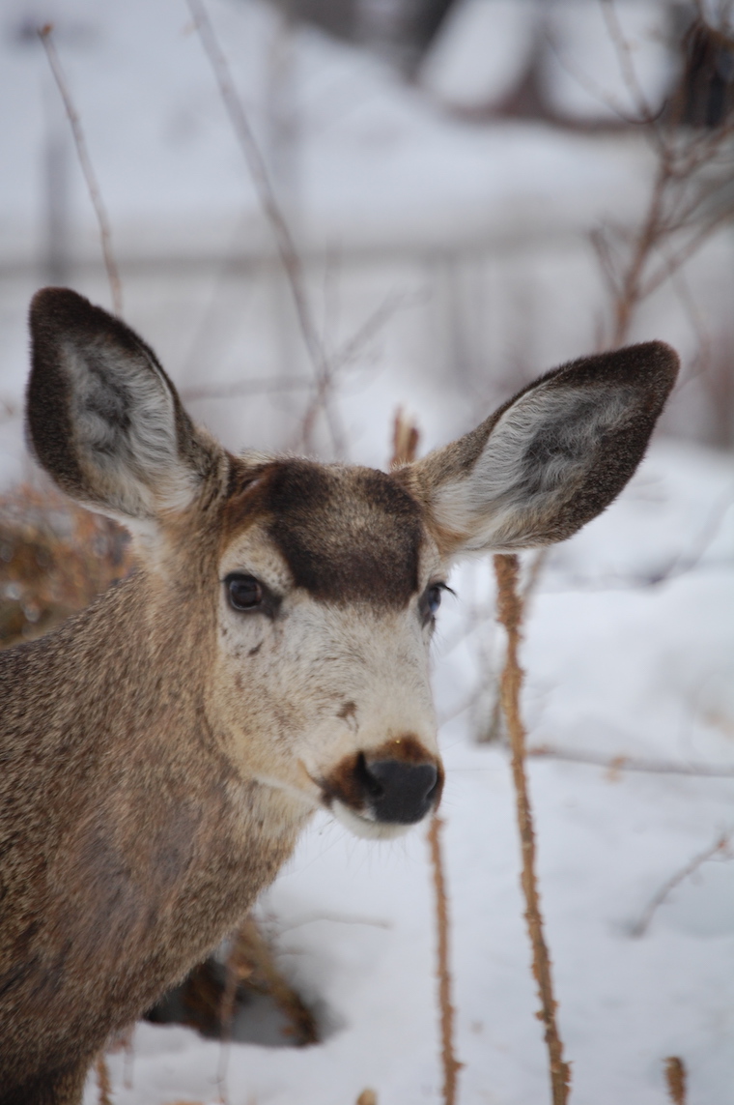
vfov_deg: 6.9
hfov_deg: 4.6
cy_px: 552
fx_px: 9191
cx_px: 367
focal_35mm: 300
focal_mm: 200
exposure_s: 1/1250
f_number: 5.6
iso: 400
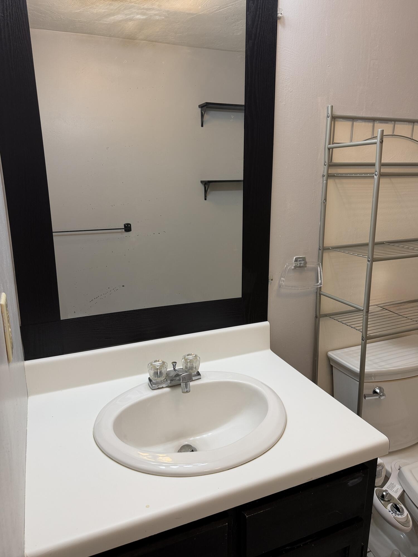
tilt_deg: -14.5
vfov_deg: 71.6
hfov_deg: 56.8
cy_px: 278
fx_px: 386
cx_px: 209
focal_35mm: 24
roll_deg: +0.3
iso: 80
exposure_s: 1/120
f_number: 1.78
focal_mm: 6.76
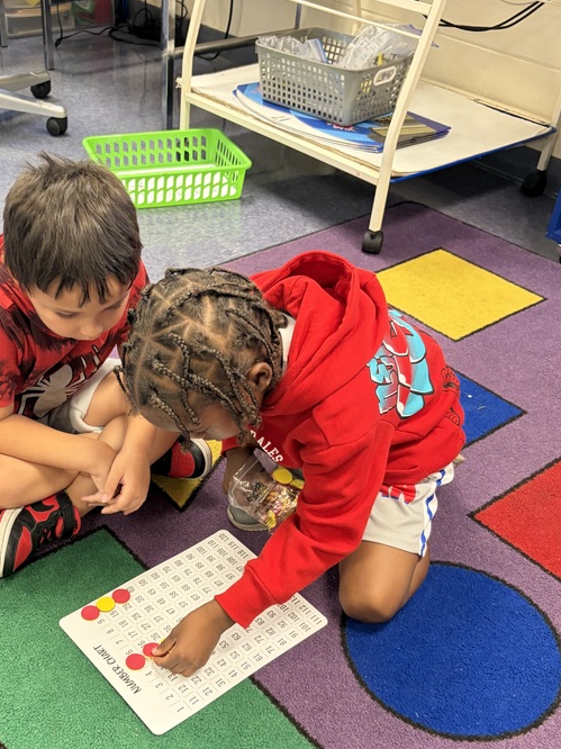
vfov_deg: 46.3
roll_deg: -1.1
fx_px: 865
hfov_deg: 35.5
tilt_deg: -39.6
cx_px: 174
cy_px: 476
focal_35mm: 40
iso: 200
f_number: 1.6
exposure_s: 1/60
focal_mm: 5.96
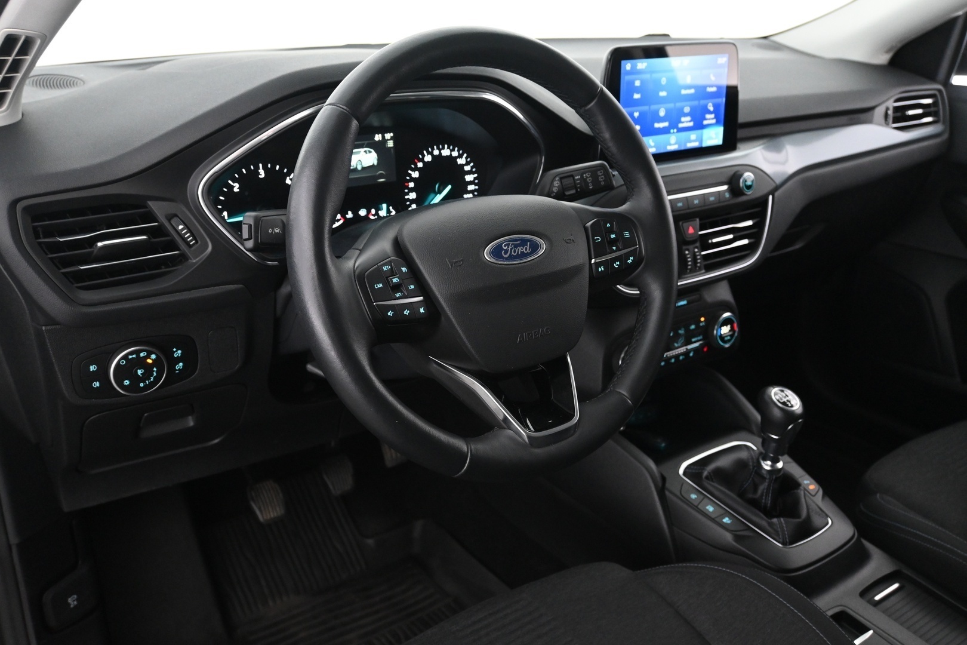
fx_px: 866
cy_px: 322
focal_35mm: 32
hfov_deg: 58.3
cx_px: 484
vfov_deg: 40.8
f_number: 4
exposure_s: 1/30
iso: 2800
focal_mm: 21.5
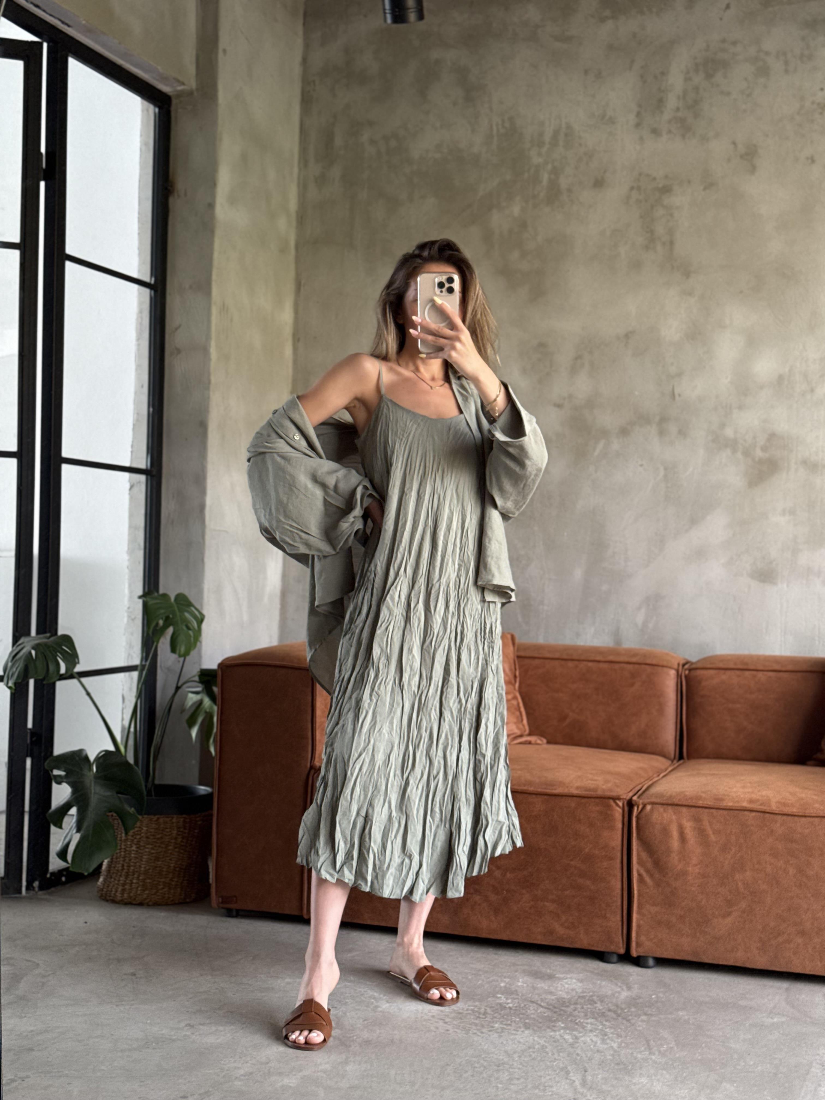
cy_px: 550
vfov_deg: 39.7
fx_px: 1525
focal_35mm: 48
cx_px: 412
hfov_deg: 30.3
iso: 160
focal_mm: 6.76
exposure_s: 1/60
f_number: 1.78
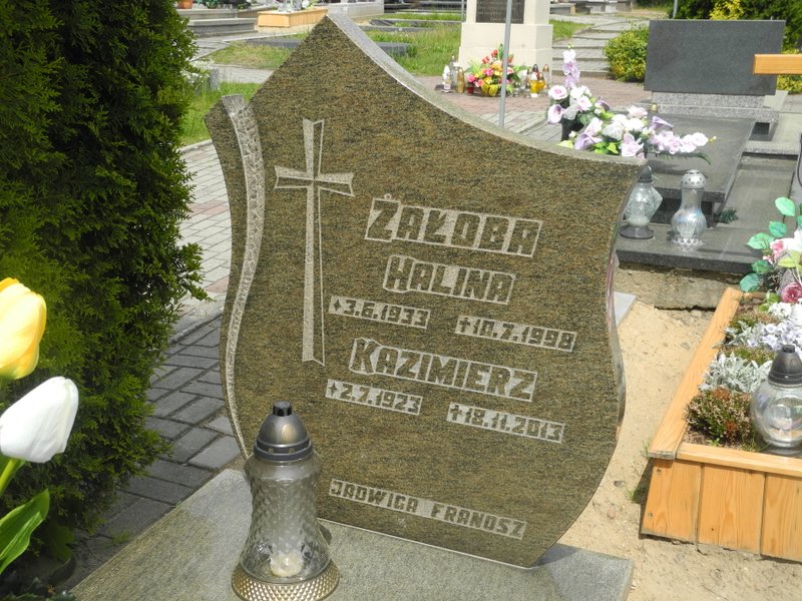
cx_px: 401
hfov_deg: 42.1
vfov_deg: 32.2
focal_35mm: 45
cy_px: 300
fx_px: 1043
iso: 100
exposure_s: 1/1000
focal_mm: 9.7
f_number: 3.2
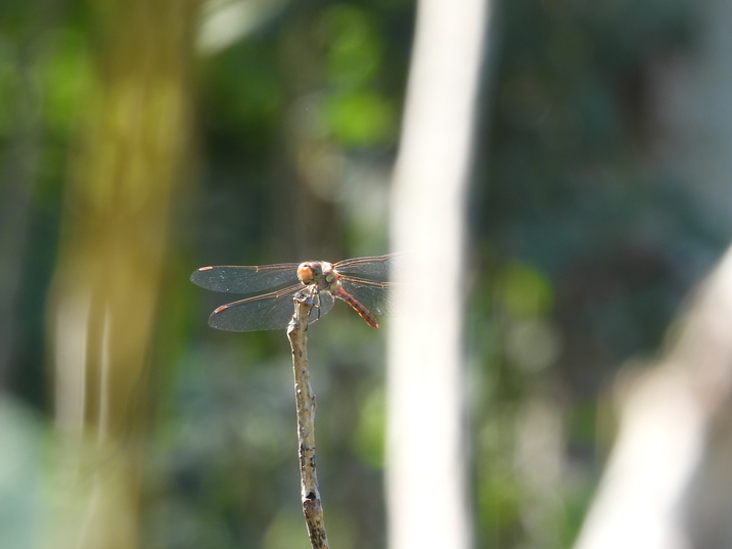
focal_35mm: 834
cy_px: 257
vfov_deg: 1.8
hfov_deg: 2.4
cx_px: 327
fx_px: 17636
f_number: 5.6
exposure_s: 1/100
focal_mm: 125
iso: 100
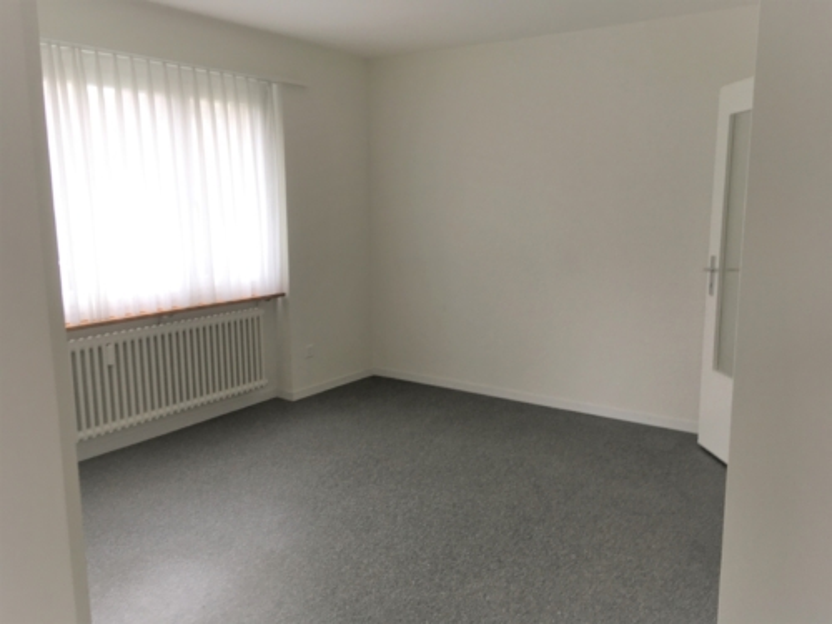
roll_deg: +0.0
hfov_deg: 61.7
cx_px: 416
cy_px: 312
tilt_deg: -11.3
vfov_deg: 48.2
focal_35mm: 29
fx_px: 697
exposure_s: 1/50
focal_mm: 4.15
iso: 32
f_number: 2.2
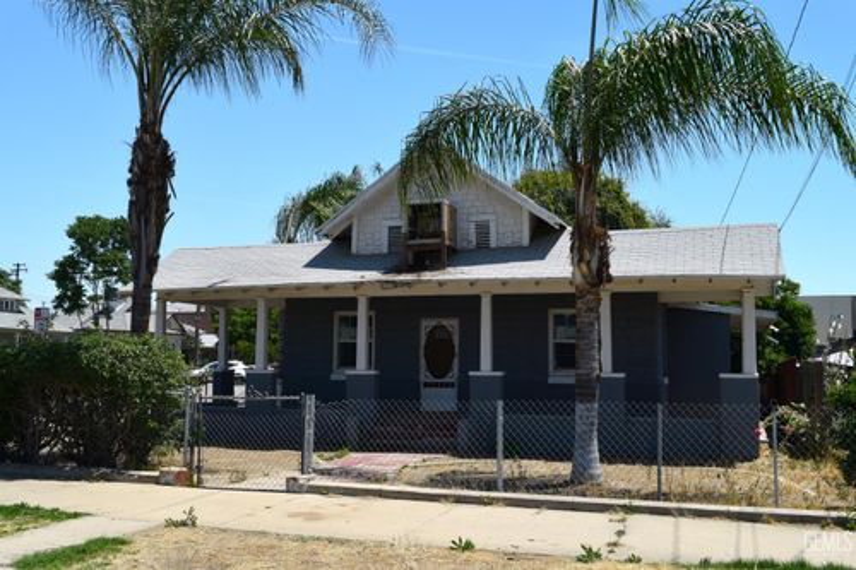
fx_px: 879
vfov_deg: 35.9
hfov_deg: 51.9
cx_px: 428
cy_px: 285
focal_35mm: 37
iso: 200
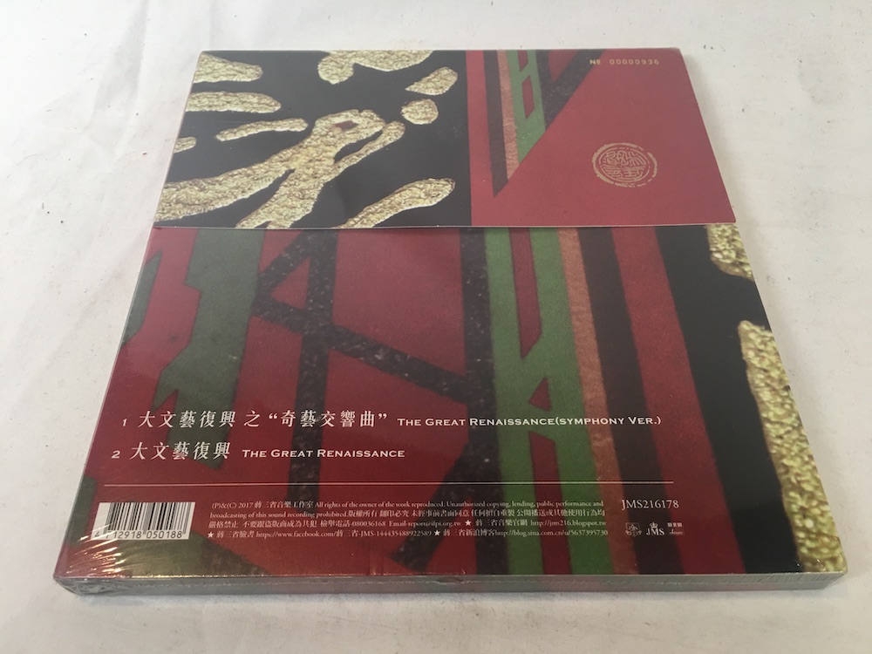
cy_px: 327
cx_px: 436
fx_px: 731
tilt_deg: -53.0
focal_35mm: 29
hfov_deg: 61.7
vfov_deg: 48.2
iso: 40
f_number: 2.2
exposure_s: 1/30
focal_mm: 4.15
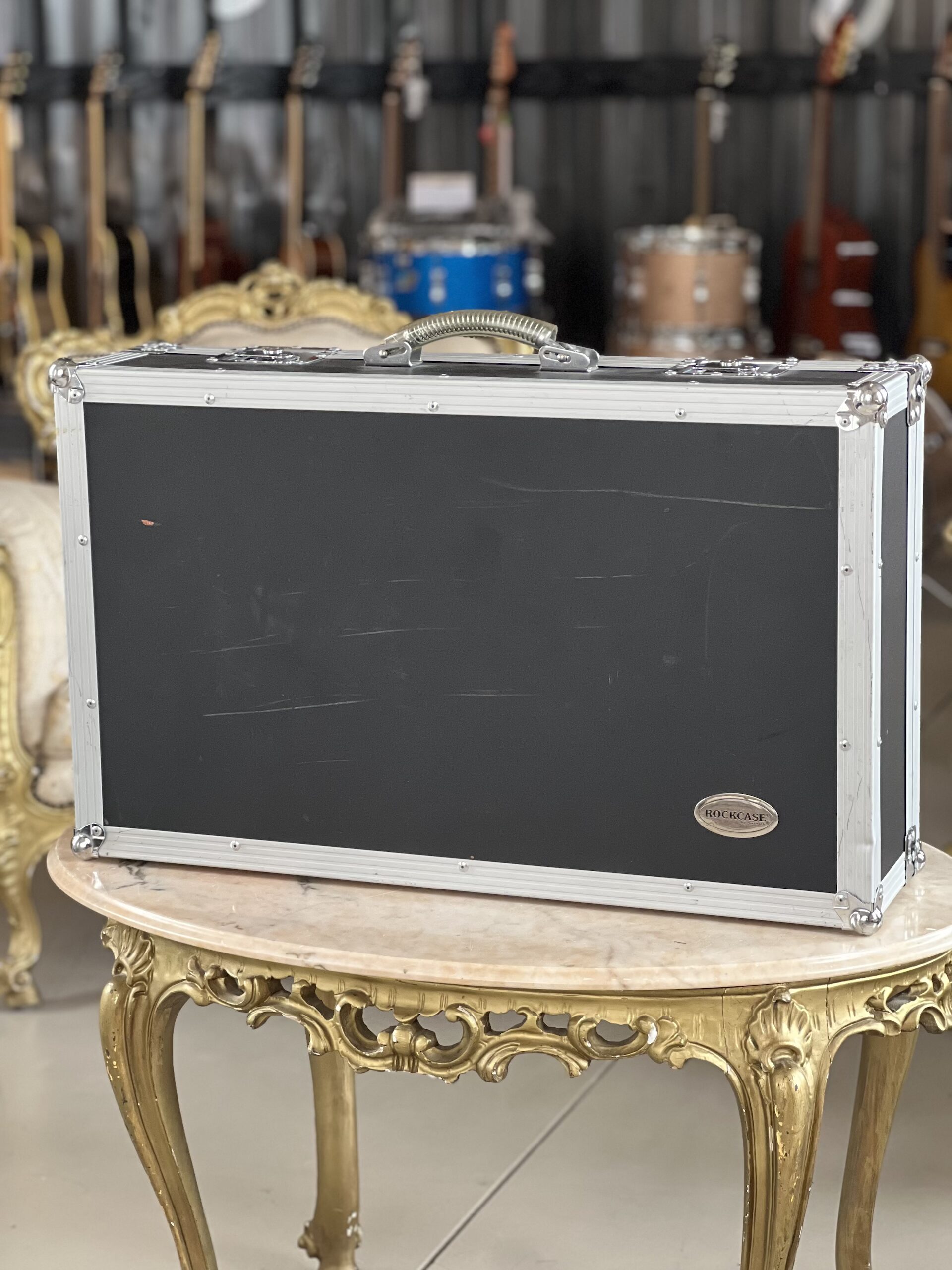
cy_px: 635
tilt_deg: -10.8
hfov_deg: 19.1
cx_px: 476
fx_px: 2824
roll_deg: +0.8
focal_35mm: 77
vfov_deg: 25.3
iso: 250
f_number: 2.8
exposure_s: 1/95
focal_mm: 9
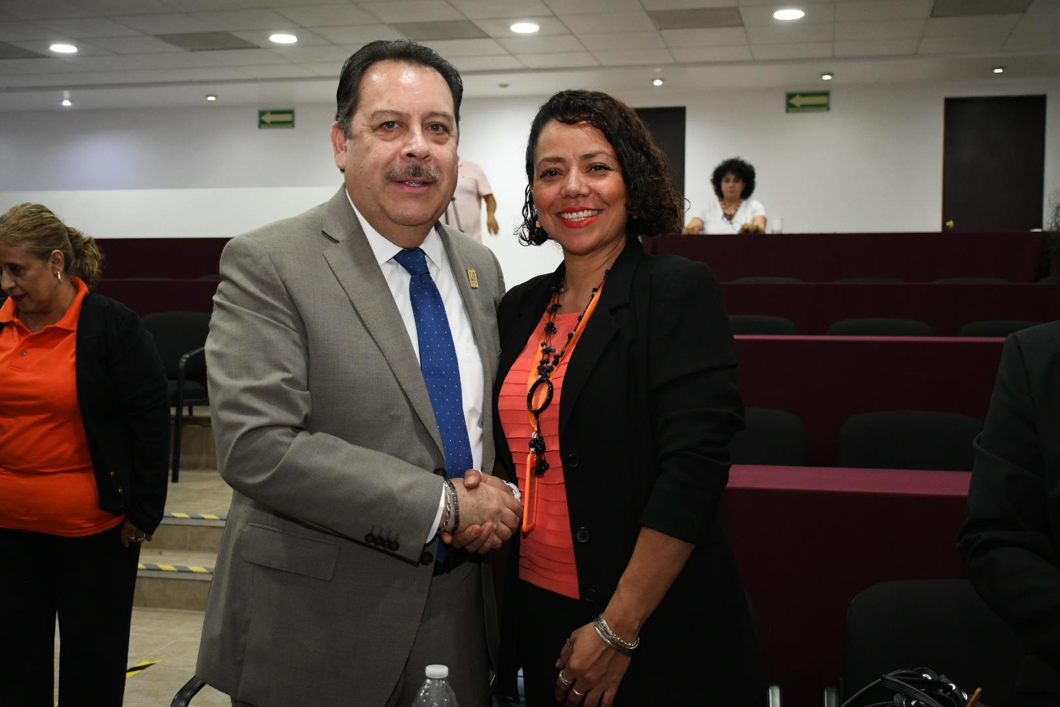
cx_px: 530
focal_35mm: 40
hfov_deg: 48.5
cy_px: 354
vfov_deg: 33.4
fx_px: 1178
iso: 2000
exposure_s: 1/100
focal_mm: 27
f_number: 4
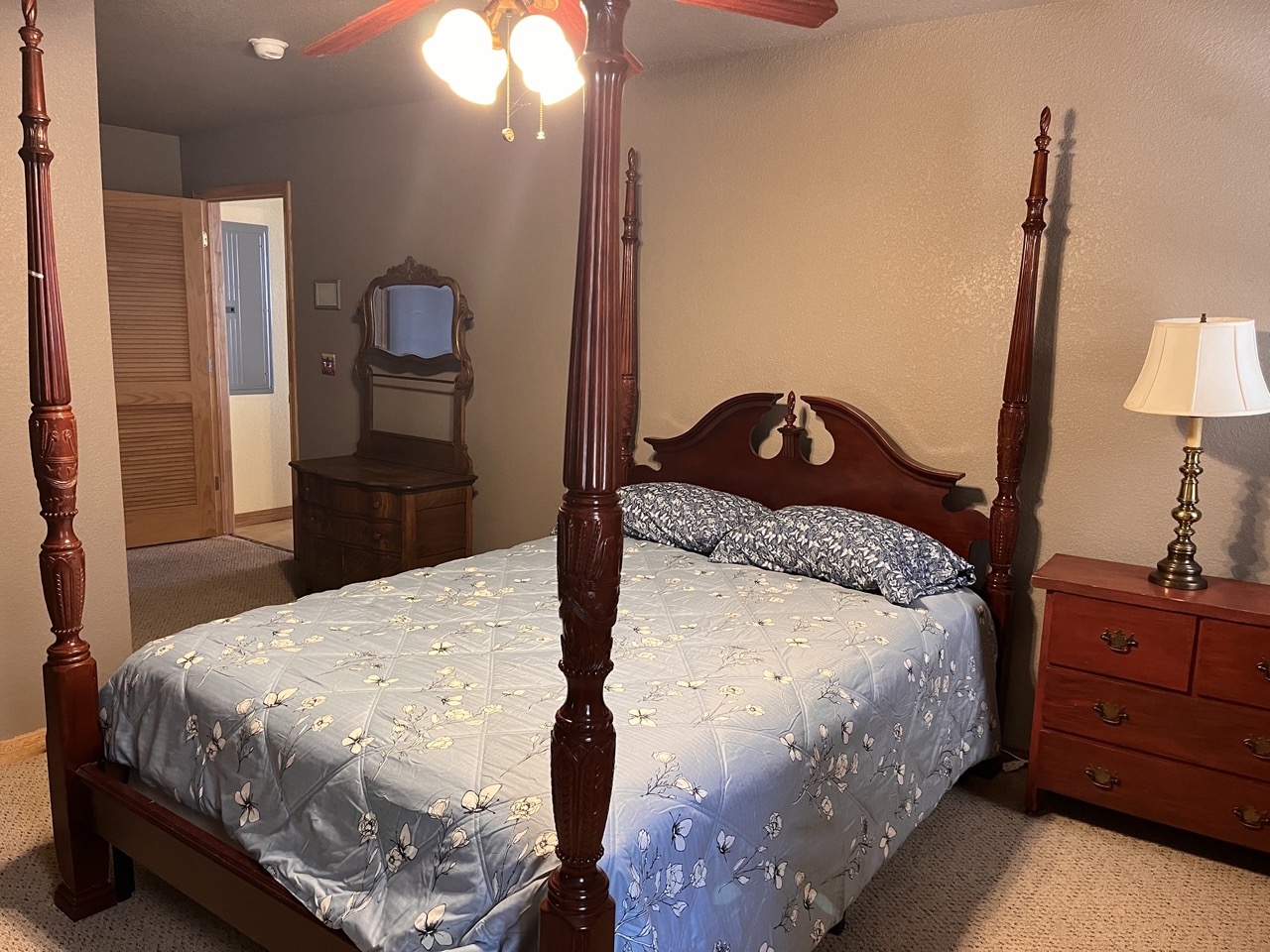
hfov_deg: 67.3
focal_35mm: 26
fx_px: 954
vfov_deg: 53.1
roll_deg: -1.1
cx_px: 635
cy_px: 476
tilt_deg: -9.7
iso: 320
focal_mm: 5.1
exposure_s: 1/60
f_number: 1.6
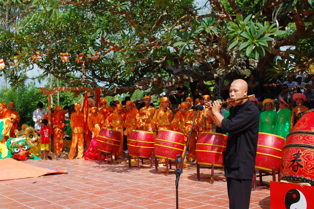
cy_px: 104
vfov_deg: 25.7
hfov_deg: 37.9
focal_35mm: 52
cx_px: 157
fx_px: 458
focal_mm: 35
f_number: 6.3
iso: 200
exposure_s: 1/400
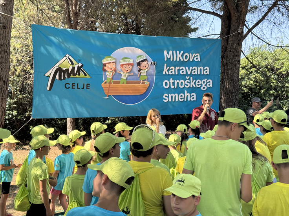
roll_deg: -1.3
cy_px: 108
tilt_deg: -3.3
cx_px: 144
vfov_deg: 30.3
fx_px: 401
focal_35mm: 48
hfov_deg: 39.7
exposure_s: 1/664
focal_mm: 6.76
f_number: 1.78
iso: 64
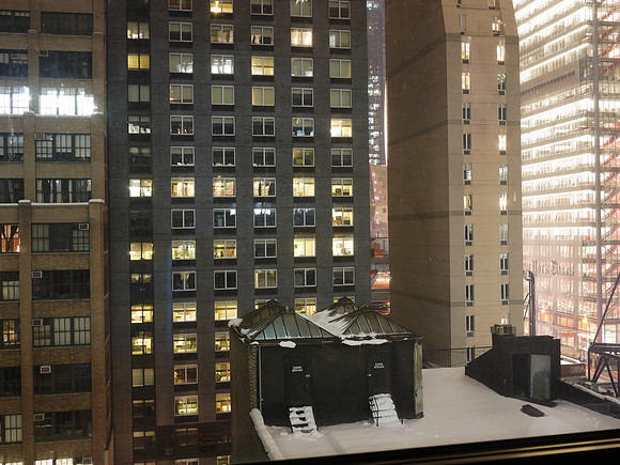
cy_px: 232
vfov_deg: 36.0
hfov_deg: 46.8
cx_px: 310
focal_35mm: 40
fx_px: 716
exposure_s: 8
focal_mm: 20
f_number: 8
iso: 100
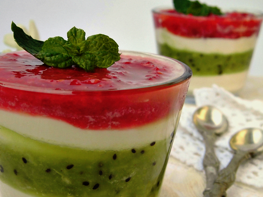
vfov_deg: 21.9
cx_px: 89
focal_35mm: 67
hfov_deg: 28.8
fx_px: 509
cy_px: 124
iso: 100
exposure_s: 1/320
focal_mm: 8.3
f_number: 3.4
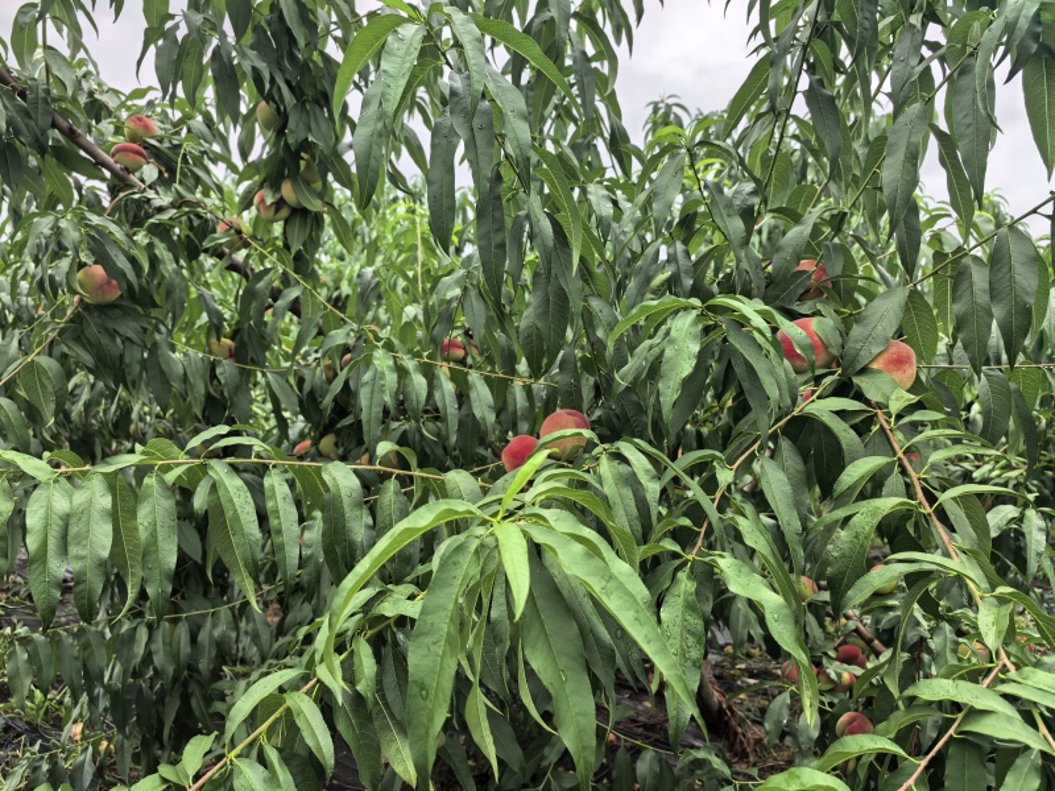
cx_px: 528
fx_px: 731
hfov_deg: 71.6
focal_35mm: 24
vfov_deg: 56.8
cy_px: 396
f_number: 2
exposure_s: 1/431
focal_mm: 6.98
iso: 50
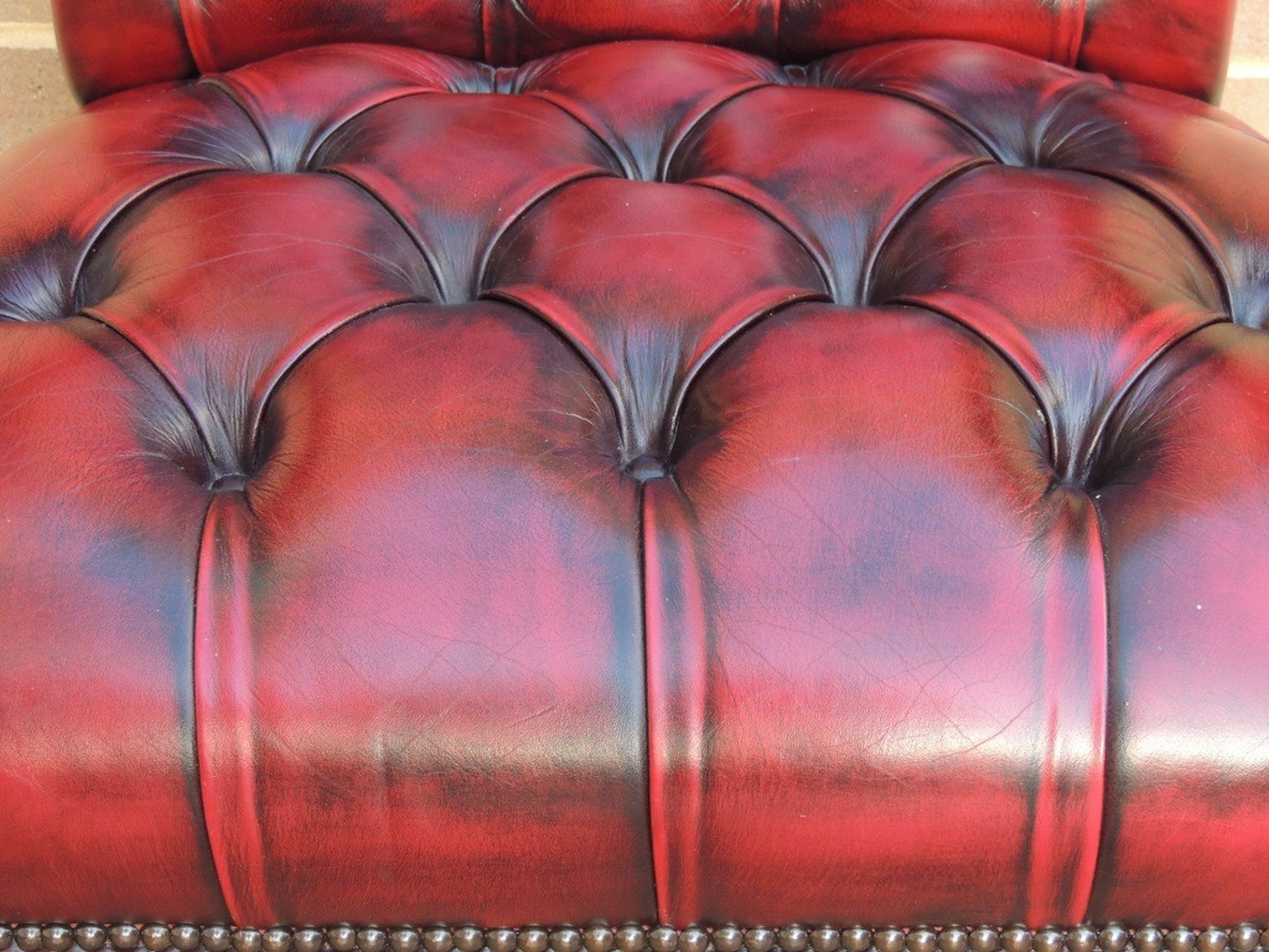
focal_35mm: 70
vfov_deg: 21.0
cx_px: 634
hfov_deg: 27.8
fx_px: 2566
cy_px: 476
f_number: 3.9
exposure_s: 1/60
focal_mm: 12.4
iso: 400
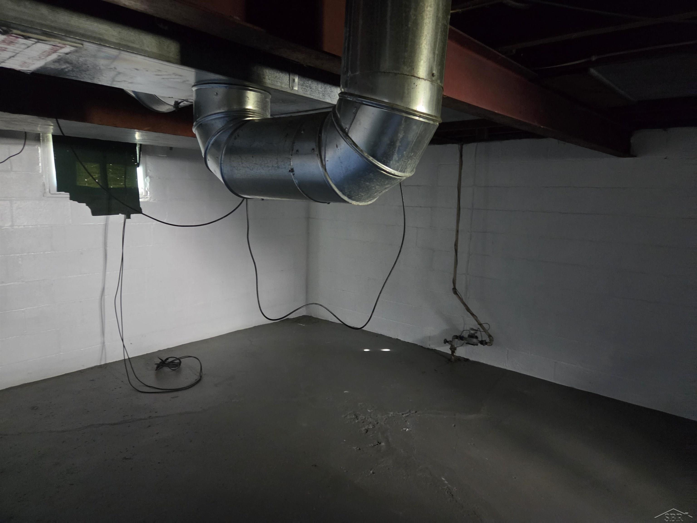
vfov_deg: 58.9
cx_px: 348
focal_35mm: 23
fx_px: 463
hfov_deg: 73.9
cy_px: 262
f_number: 1.8
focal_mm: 5.4
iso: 1600
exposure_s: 1/40
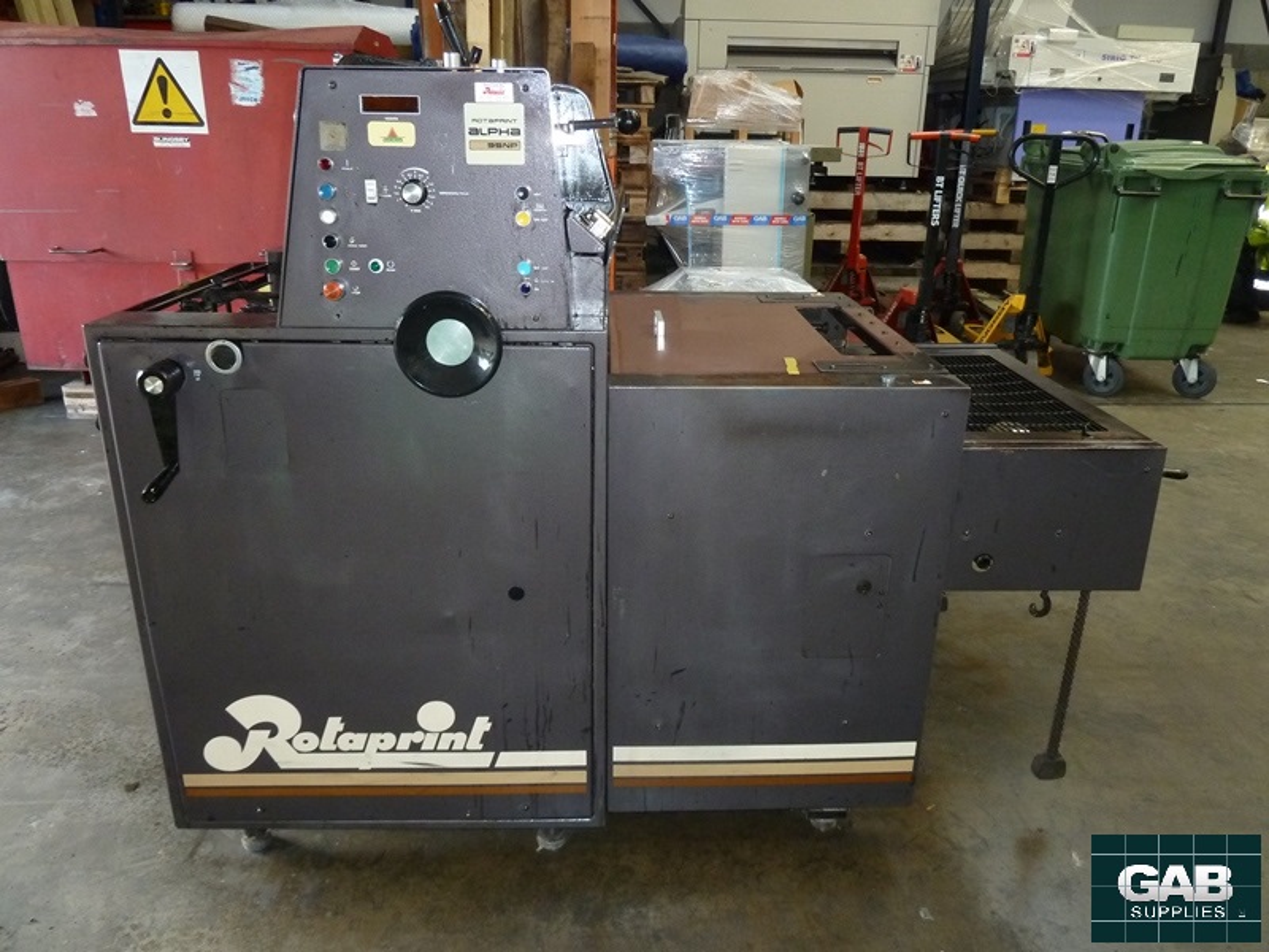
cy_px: 476
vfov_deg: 54.9
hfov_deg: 69.4
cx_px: 634
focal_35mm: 25
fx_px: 916
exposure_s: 1/30
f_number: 3.3
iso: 250
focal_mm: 4.1
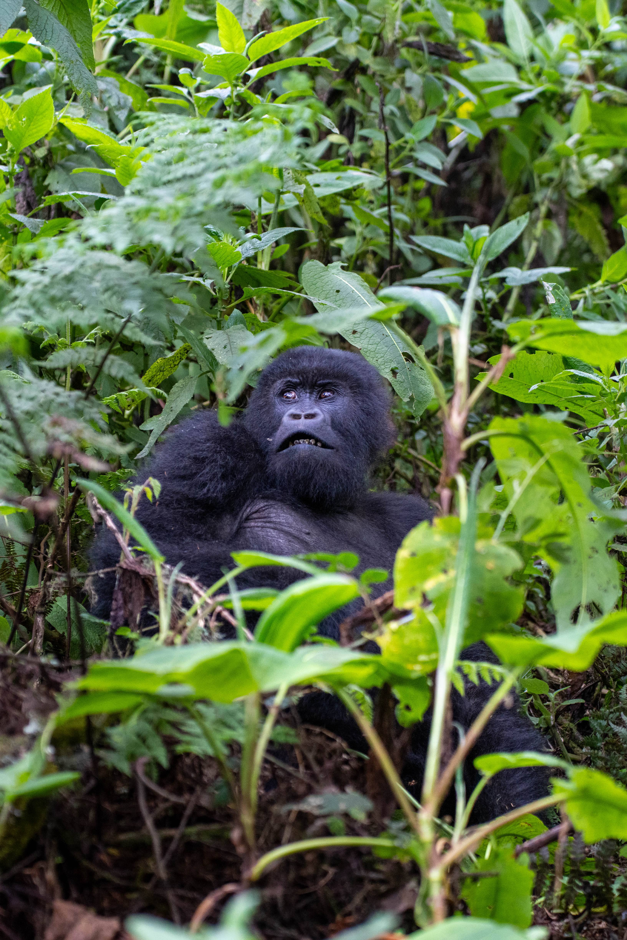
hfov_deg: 12.2
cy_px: 470
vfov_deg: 18.2
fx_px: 2939
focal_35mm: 113
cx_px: 267
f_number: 2.8
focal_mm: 75
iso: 2500
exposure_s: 1/320
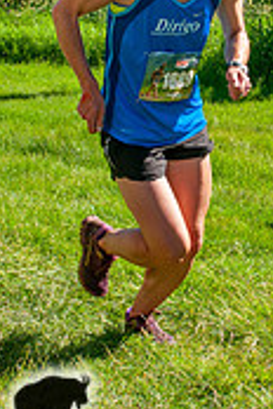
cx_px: 194
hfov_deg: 14.7
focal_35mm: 93
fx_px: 1058
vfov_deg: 21.7
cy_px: 108
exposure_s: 1/400
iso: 200
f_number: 8
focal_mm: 24
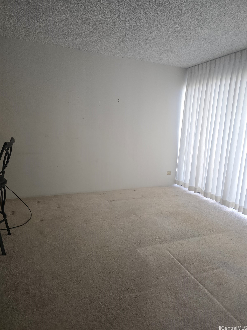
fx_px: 219
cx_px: 124
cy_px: 165
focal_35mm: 23
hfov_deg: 58.9
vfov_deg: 73.9
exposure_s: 1/120
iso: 160
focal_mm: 6.3
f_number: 1.7
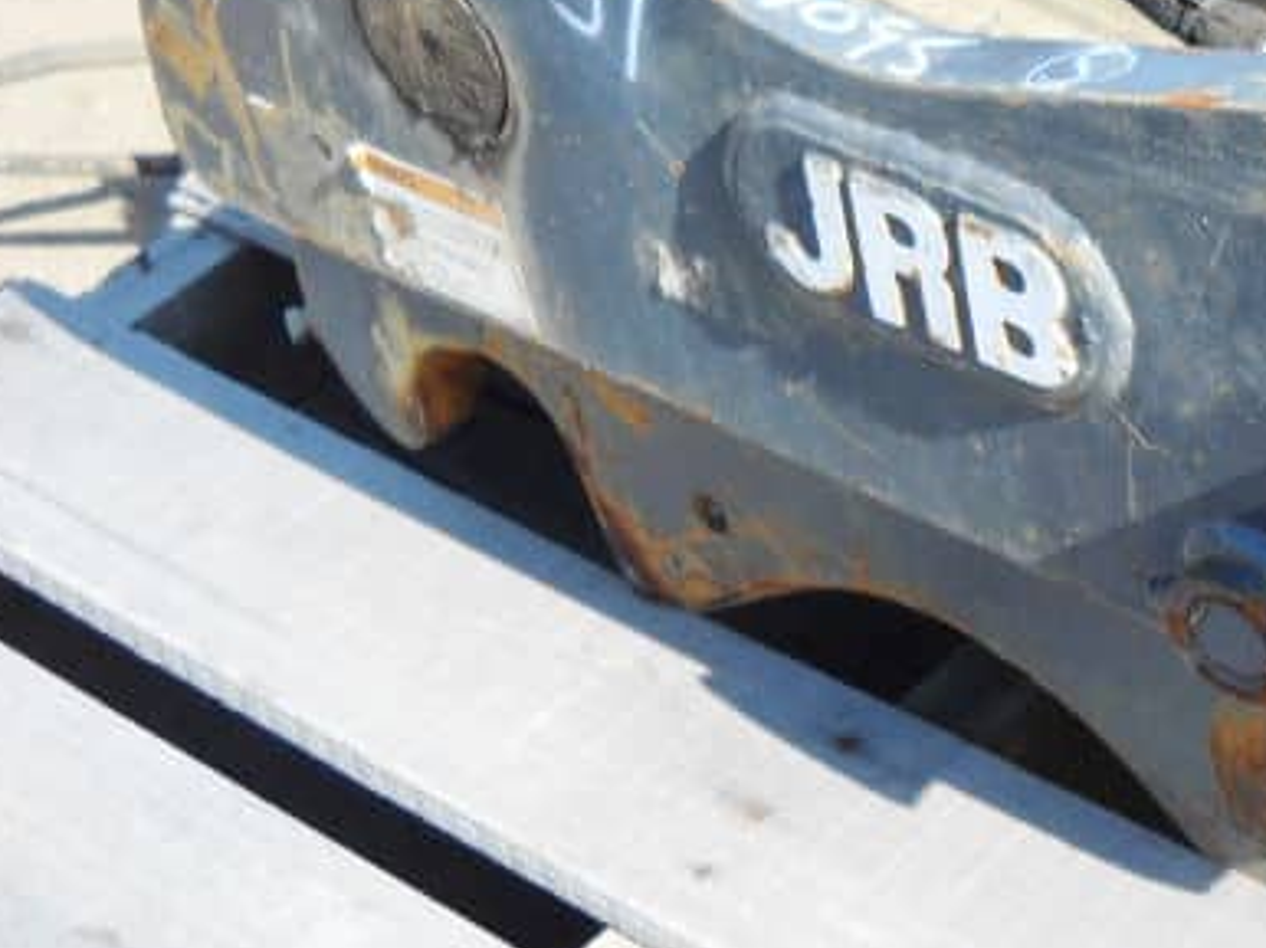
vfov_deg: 17.3
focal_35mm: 85
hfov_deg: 22.1
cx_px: 1289
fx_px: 3107
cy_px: 358
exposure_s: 1/323
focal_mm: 6.72
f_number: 3.1
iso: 64
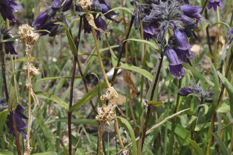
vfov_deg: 6.1
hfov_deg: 9.2
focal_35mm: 225
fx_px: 1453
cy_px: 48
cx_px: 173
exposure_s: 1/125
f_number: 14
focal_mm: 95
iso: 200
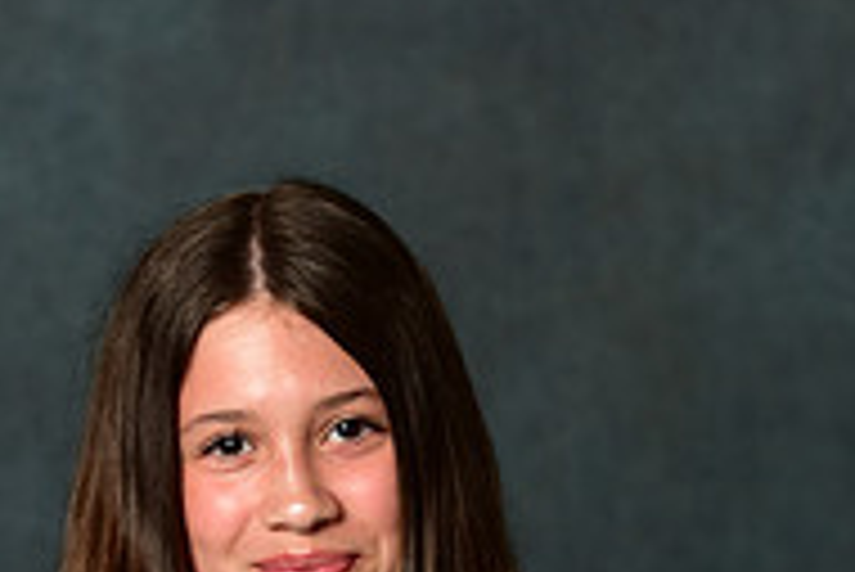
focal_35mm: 373
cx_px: 74
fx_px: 8865
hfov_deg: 5.5
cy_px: 779
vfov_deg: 3.7
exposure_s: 1/200
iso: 200
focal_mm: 122
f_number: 4.5
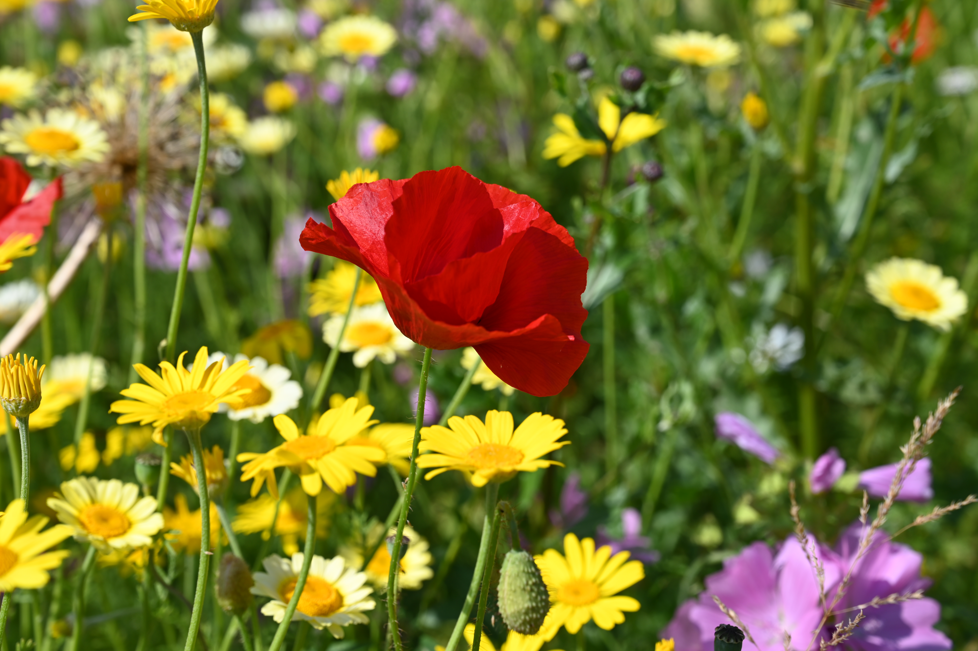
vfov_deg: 19.4
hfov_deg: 28.9
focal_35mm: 70
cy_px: 326
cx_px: 489
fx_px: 1900
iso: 100
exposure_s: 1/400
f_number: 7.1
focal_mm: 70
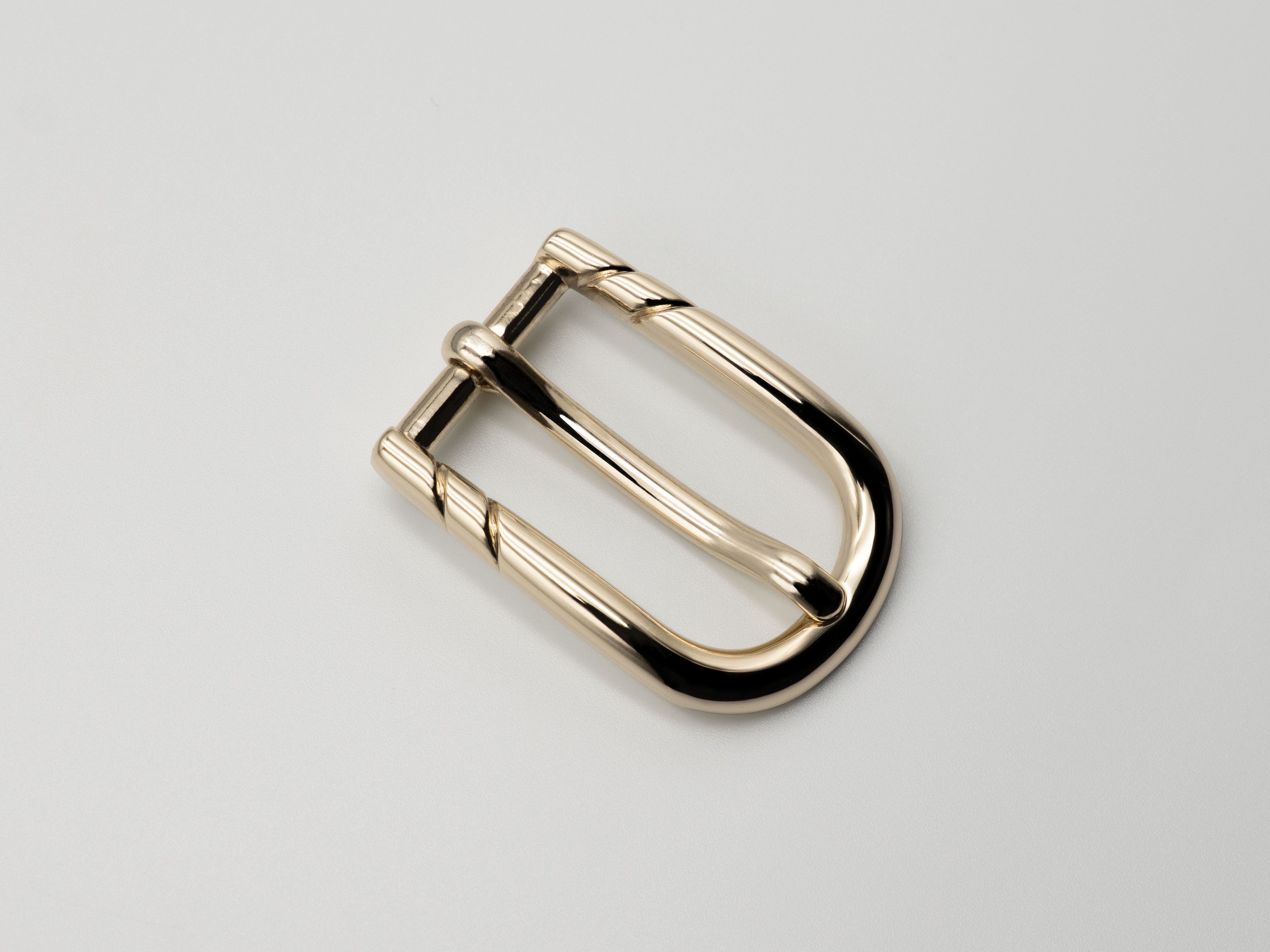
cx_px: 635
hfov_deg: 27.8
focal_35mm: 70
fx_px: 2568
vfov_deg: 21.0
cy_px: 476
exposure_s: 1/50
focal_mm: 35
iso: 400
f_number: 11
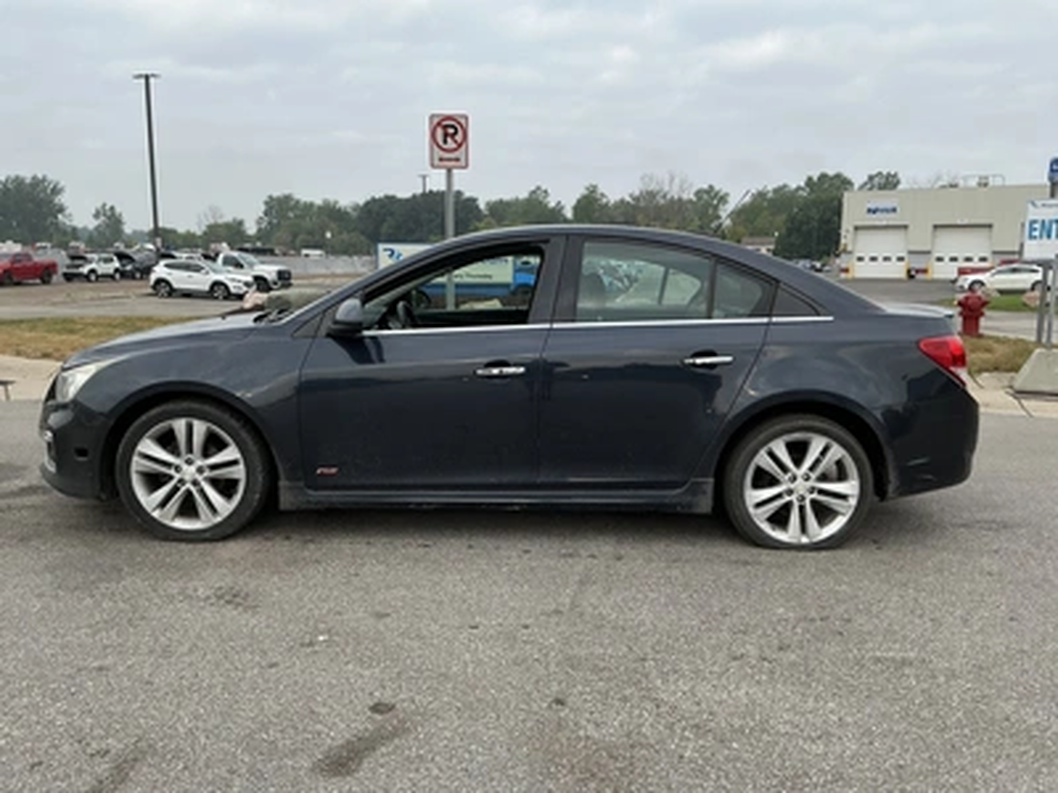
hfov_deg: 63.4
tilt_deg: -7.3
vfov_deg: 49.7
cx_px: 529
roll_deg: +1.6
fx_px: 856
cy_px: 396
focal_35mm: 28
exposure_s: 1/391
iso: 25
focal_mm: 3
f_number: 1.8
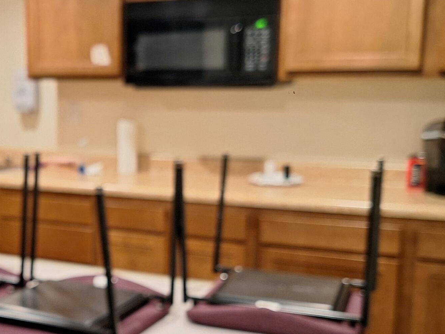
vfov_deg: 27.9
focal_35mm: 52
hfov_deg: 35.4
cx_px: 77
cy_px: 205
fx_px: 668
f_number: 1.8
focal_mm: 5.54
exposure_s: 1/30
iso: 250
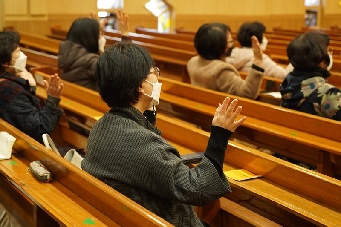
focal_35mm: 70
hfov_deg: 28.8
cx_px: 170
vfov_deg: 19.4
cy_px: 114
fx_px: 663
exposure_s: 1/80
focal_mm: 70
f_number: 4
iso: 1600
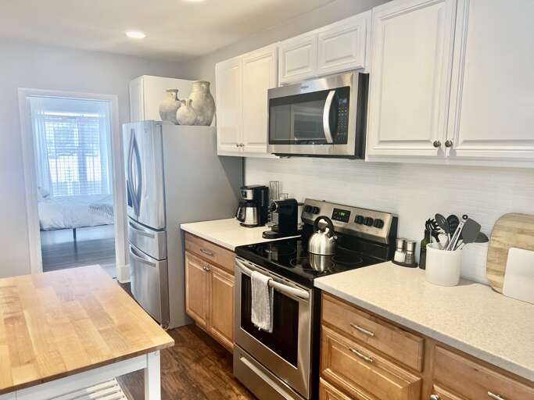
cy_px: 200
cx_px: 267
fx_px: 401
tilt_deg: -7.6
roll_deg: -0.6
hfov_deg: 67.3
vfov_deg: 53.0
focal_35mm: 26
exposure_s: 1/120
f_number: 1.5
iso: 125
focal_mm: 5.7
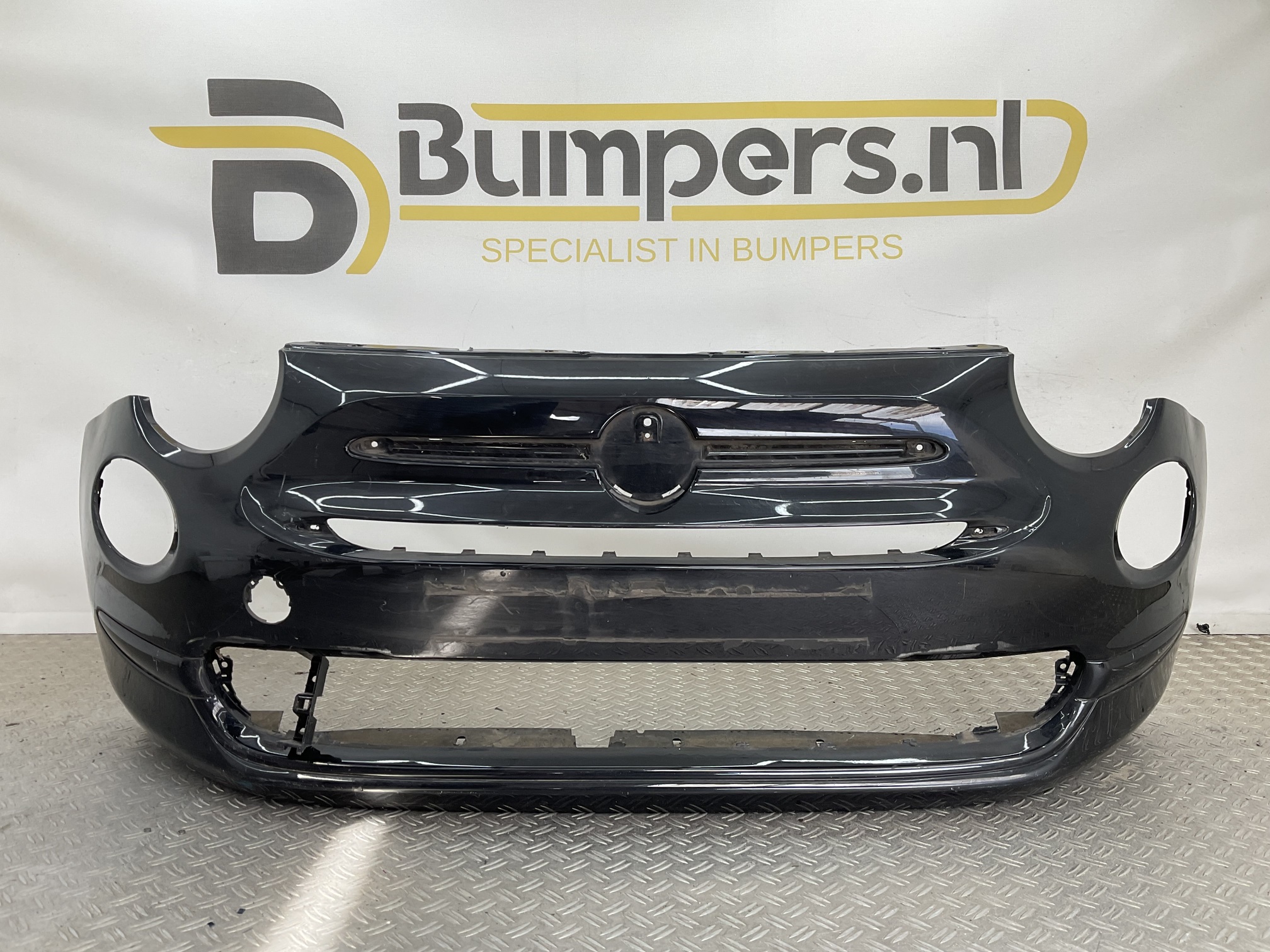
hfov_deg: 61.7
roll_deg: -1.3
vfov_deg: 48.2
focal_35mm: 29
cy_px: 476
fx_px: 1064
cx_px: 635
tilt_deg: -7.0
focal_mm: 3
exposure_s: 1/120
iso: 16
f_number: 1.8
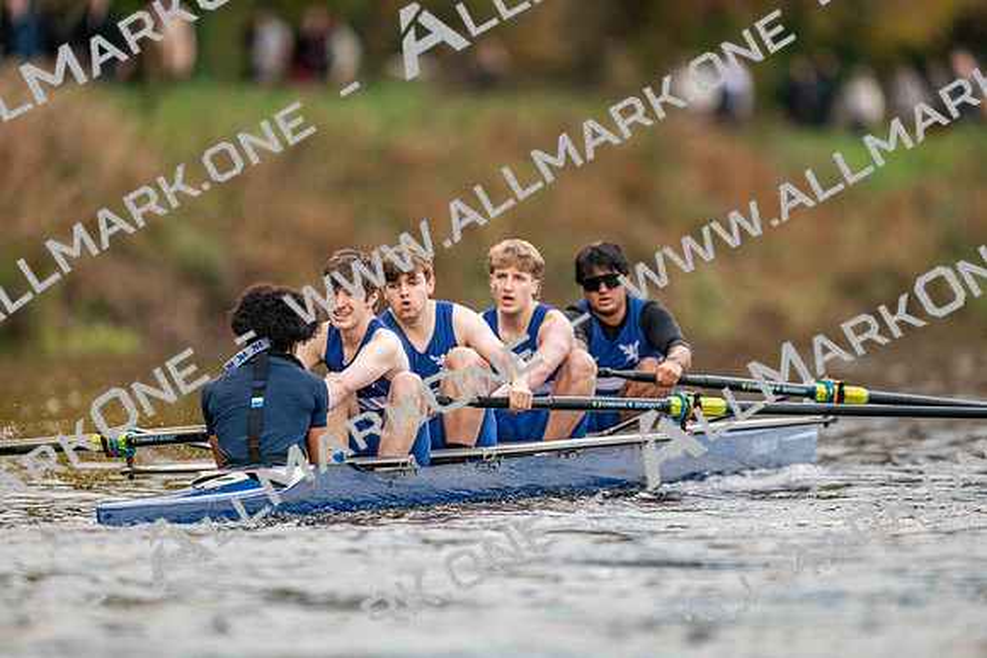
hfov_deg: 3.4
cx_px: 494
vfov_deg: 2.3
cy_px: 329
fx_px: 16453
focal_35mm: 600
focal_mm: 600
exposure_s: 1/2500
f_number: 4
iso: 3600
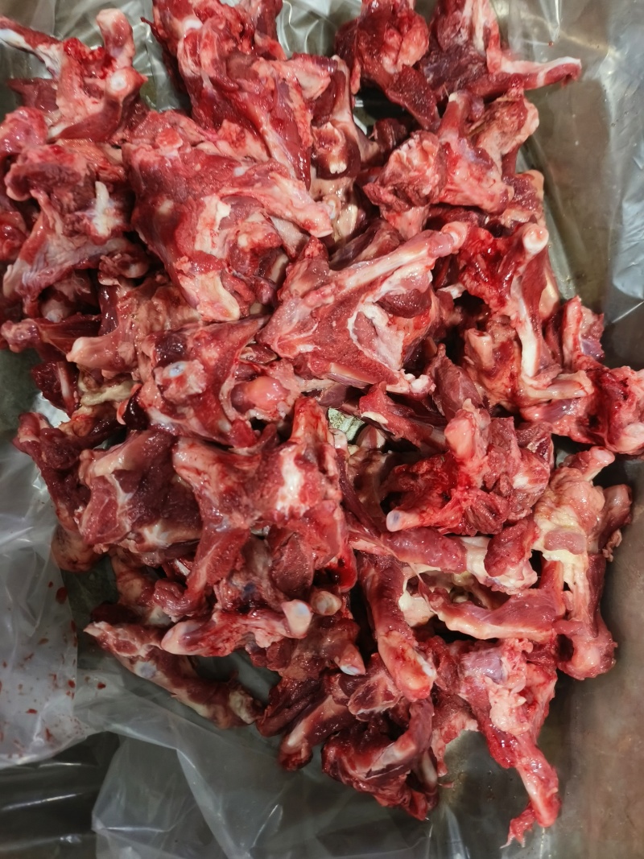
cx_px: 322
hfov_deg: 58.9
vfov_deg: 73.9
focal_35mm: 23
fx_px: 571
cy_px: 430
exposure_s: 1/50
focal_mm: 5.5
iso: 906
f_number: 1.75
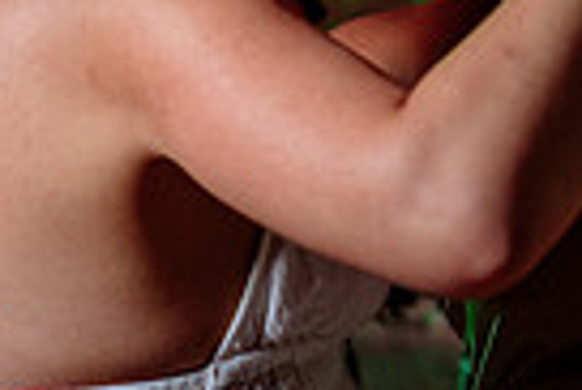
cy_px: 160
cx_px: 172
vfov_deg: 8.1
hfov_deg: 12.1
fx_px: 2735
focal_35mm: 169
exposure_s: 1/160
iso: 1000
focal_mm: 36
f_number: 3.5
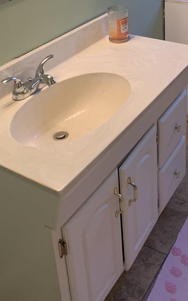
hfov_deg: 18.6
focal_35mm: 69
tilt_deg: -14.9
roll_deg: +0.9
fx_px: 566
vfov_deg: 28.0
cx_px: 162
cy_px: 0
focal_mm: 4.25
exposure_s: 1/60
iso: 64
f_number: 1.8
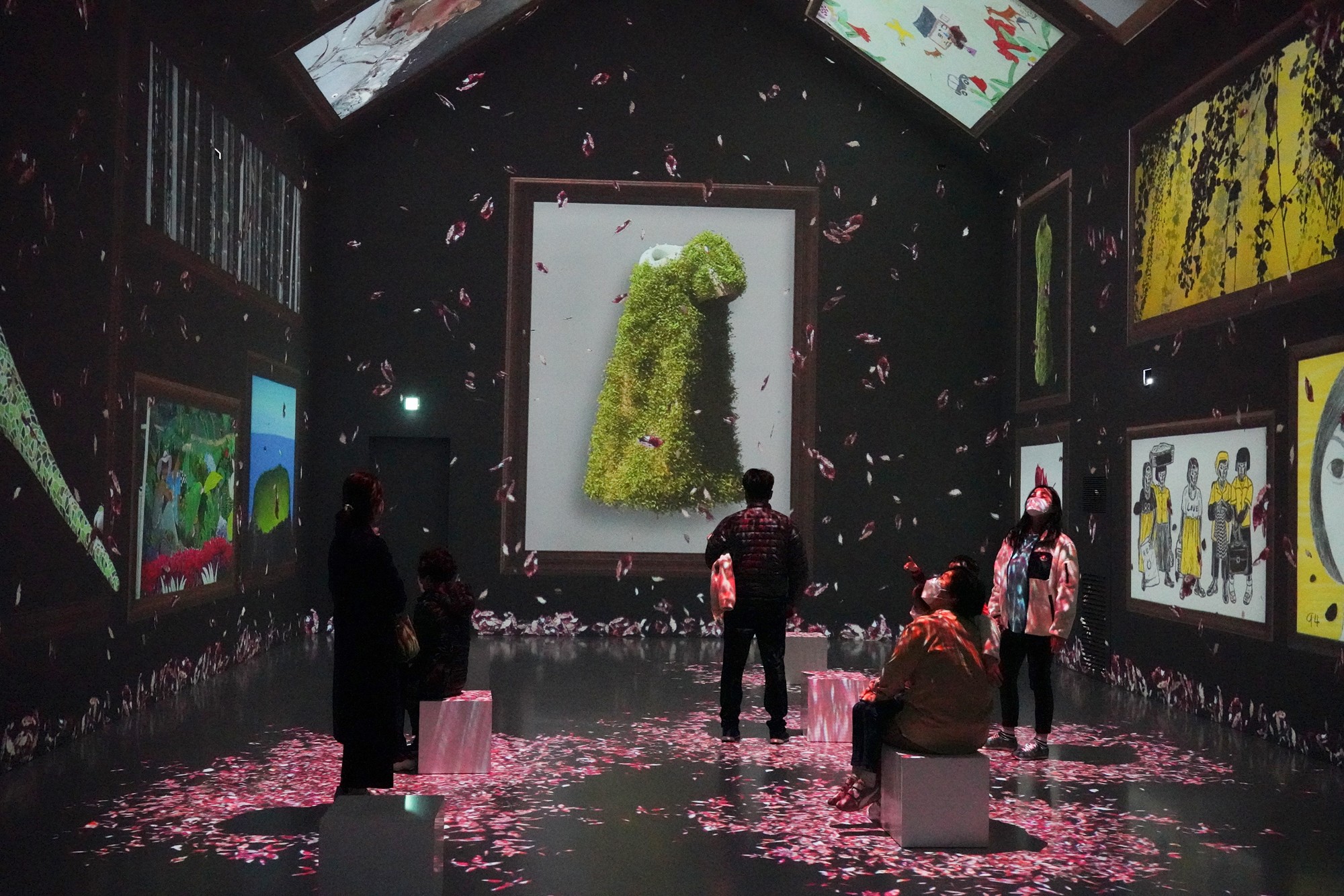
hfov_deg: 54.4
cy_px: 448
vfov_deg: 37.9
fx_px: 1307
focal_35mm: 35
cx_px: 672
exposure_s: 1/100
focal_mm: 35
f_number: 5.6
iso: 32000
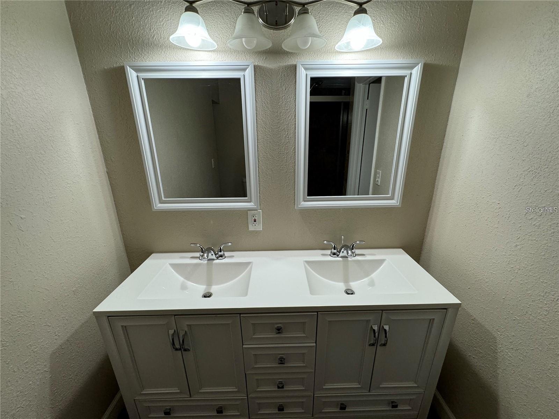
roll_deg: +0.8
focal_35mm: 14
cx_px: 280
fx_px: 226
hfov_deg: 102.1
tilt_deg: -17.9
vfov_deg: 85.7
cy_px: 210
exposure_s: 1/120
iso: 200
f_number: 2.2
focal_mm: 2.22
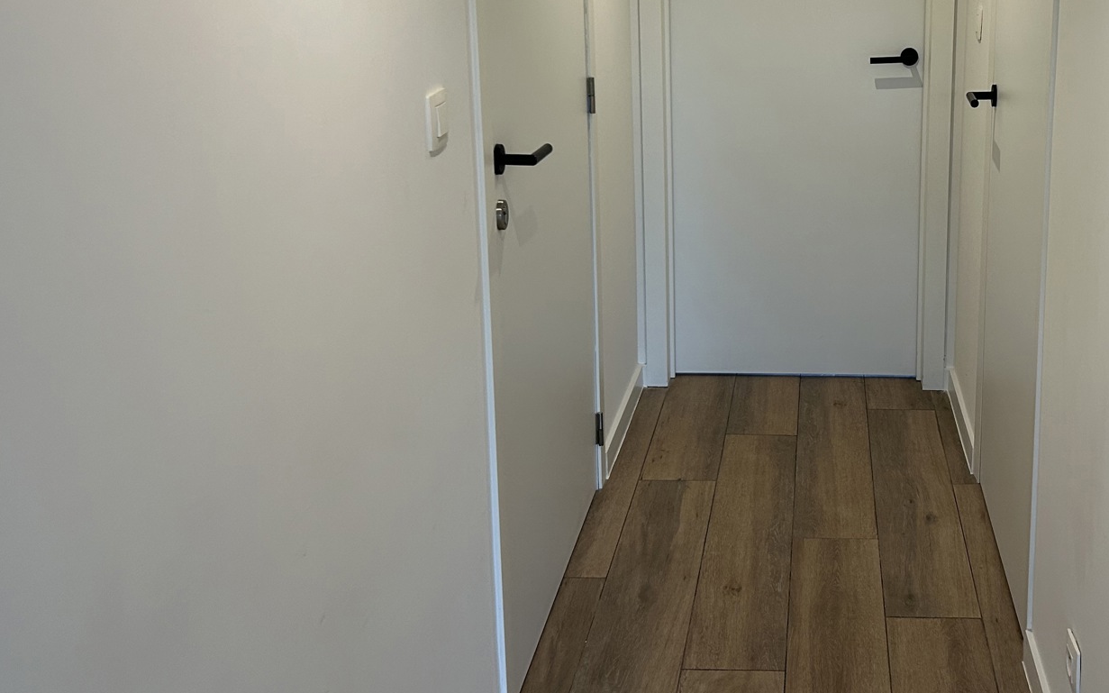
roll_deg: +0.4
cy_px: 180
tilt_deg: -11.1
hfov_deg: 45.1
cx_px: 793
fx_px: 1299
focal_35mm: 43
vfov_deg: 29.4
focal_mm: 5.7
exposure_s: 1/121
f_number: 1.5
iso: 125
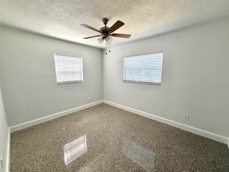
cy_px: 86
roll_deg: -0.5
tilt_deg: -9.3
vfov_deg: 85.7
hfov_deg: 102.1
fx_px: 93
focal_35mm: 14
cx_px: 114
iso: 160
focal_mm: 2.22
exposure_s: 1/121
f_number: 2.2
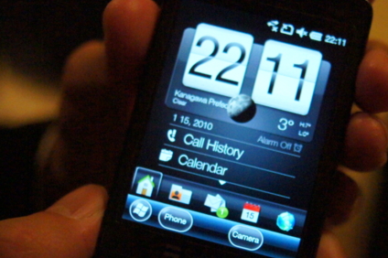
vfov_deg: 20.0
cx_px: 225
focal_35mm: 68
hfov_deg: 29.6
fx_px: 732
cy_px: 131
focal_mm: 30
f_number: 2.8
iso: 6400
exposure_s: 1/250
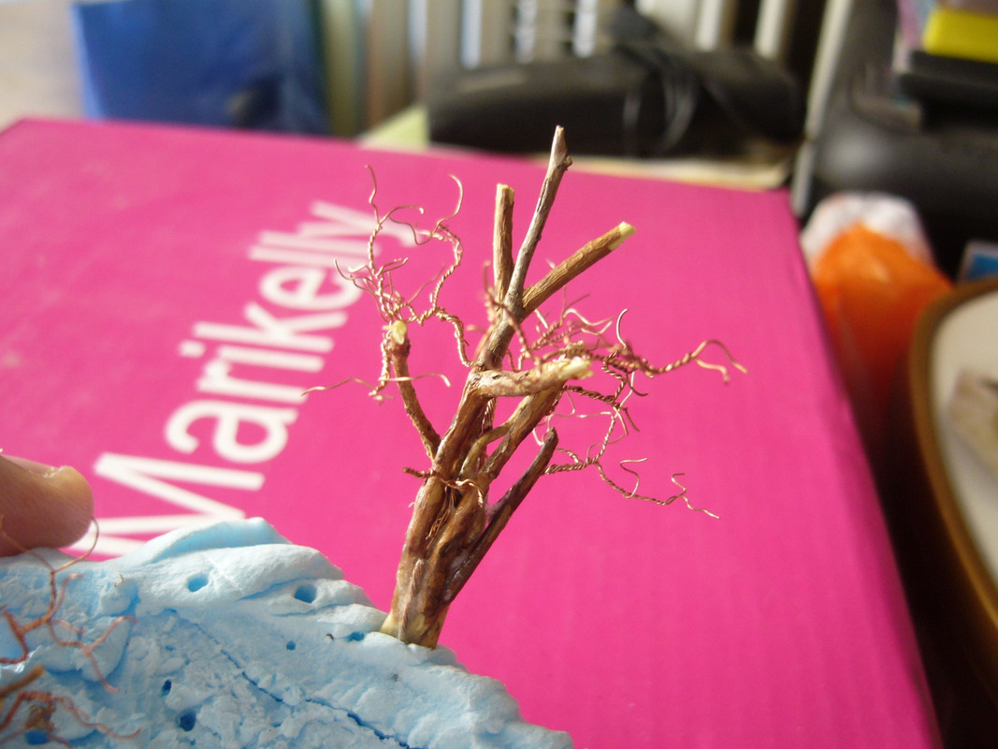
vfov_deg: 40.7
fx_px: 1009
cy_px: 374
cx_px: 499
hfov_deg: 52.6
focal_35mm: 35
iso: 100
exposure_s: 1/10
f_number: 2.8
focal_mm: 5.8
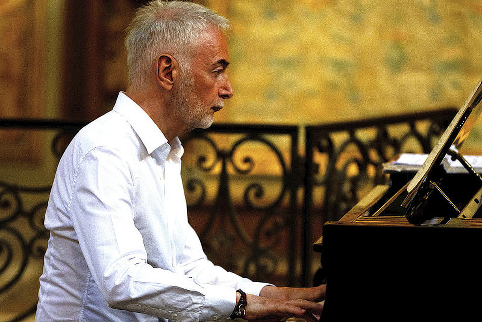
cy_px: 161
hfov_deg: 10.3
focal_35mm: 200
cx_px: 241
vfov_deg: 6.9
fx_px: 2678
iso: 1600
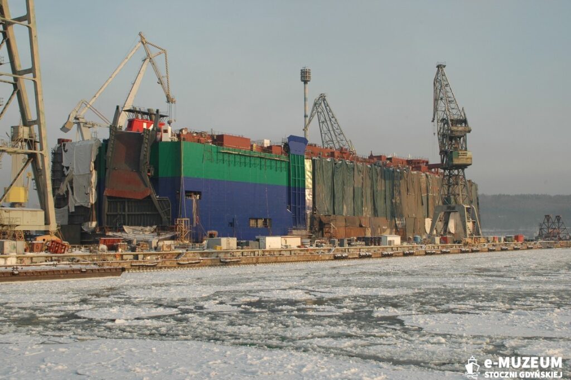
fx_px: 761
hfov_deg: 41.1
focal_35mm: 48
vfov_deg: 28.0
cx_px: 286
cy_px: 190
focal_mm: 32
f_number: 13
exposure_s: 1/125
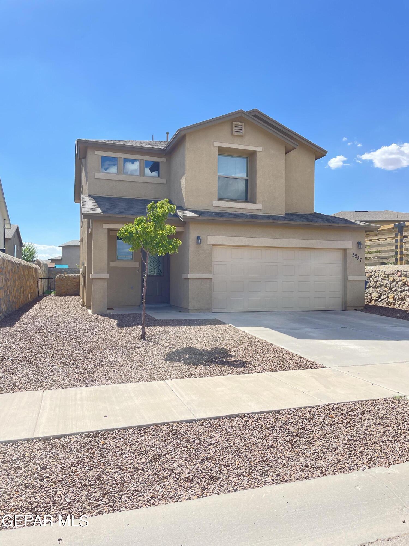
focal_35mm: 26
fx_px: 410
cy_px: 273
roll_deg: -0.1
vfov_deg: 67.3
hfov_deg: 53.1
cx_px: 204
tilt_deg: +2.0
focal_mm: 4.2
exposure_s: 1/1383
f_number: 1.6
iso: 32
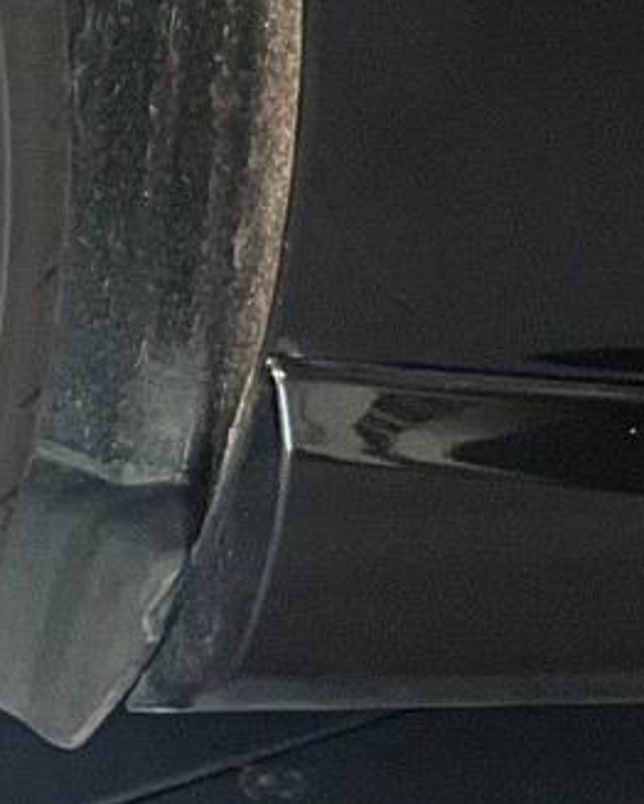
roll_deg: -0.8
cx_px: -1187
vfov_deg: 15.4
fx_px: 2952
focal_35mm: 124
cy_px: 148
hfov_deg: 9.9
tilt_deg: -14.4
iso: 125
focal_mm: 5.1
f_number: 1.6
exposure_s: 1/50
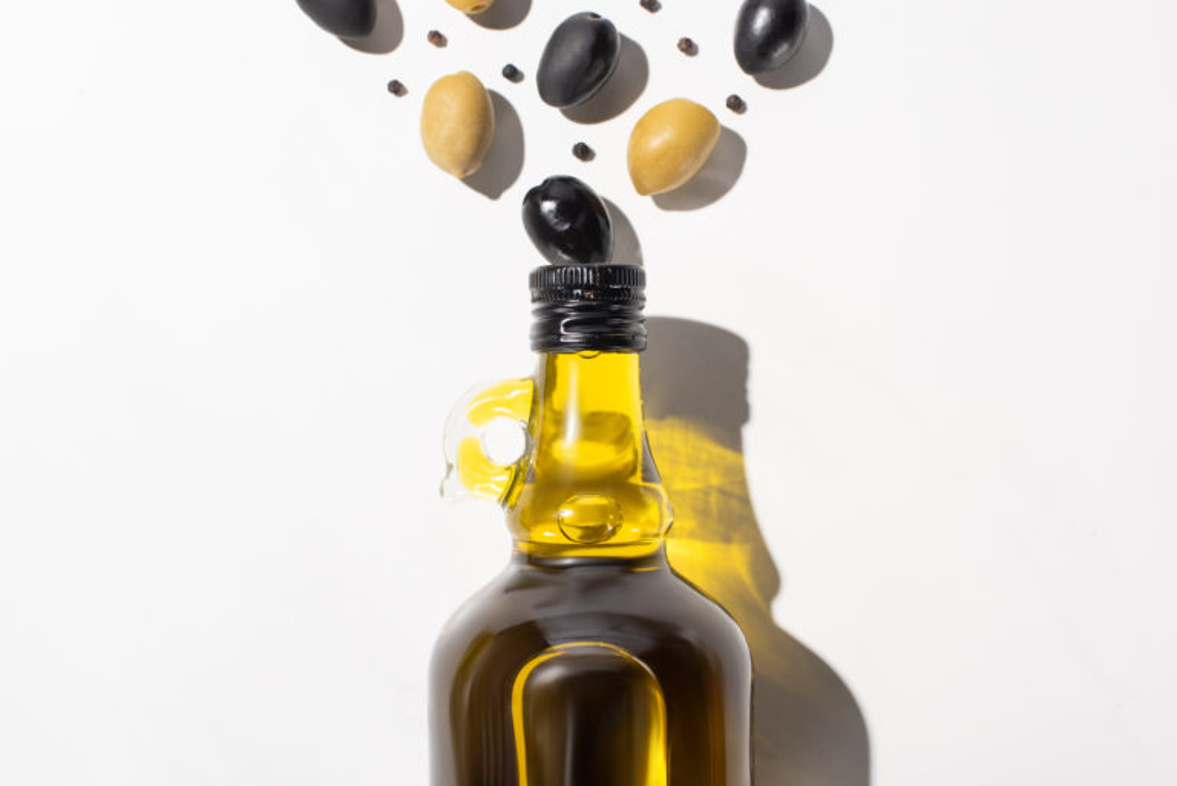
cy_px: 393
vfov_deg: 27.0
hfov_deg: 39.6
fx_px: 1636
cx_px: 588
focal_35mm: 50
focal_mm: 50
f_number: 9
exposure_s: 1/160
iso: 250
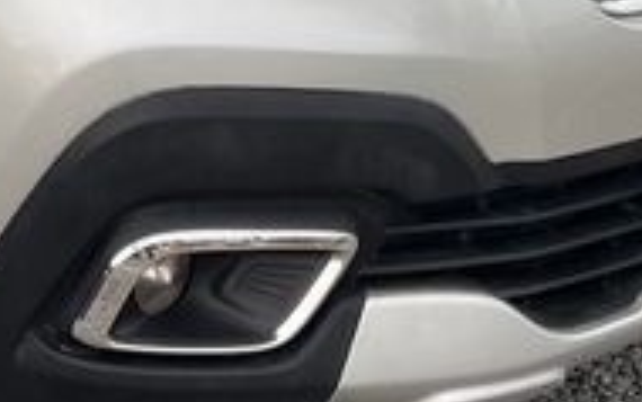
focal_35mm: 133
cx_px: -117
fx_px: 2328
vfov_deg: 9.1
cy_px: -486
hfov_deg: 15.2
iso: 40
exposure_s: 1/121
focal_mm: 5.1
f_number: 1.6
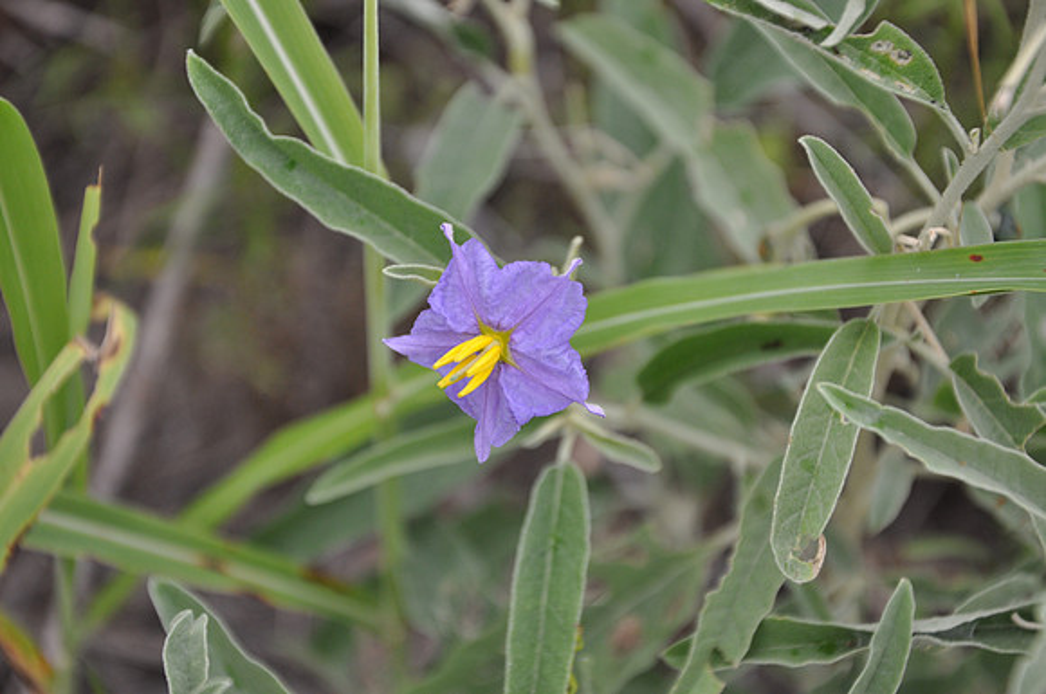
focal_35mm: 105
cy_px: 347
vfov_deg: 13.0
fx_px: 3047
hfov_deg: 19.5
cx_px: 523
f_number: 5.3
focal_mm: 70
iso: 500
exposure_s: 1/60
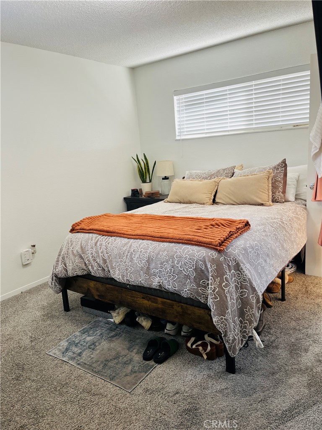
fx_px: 322
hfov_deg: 53.1
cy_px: 215
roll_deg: +4.9
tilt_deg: -12.4
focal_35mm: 26
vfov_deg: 67.3
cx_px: 161
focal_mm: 5.1
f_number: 1.6
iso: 125
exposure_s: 1/120
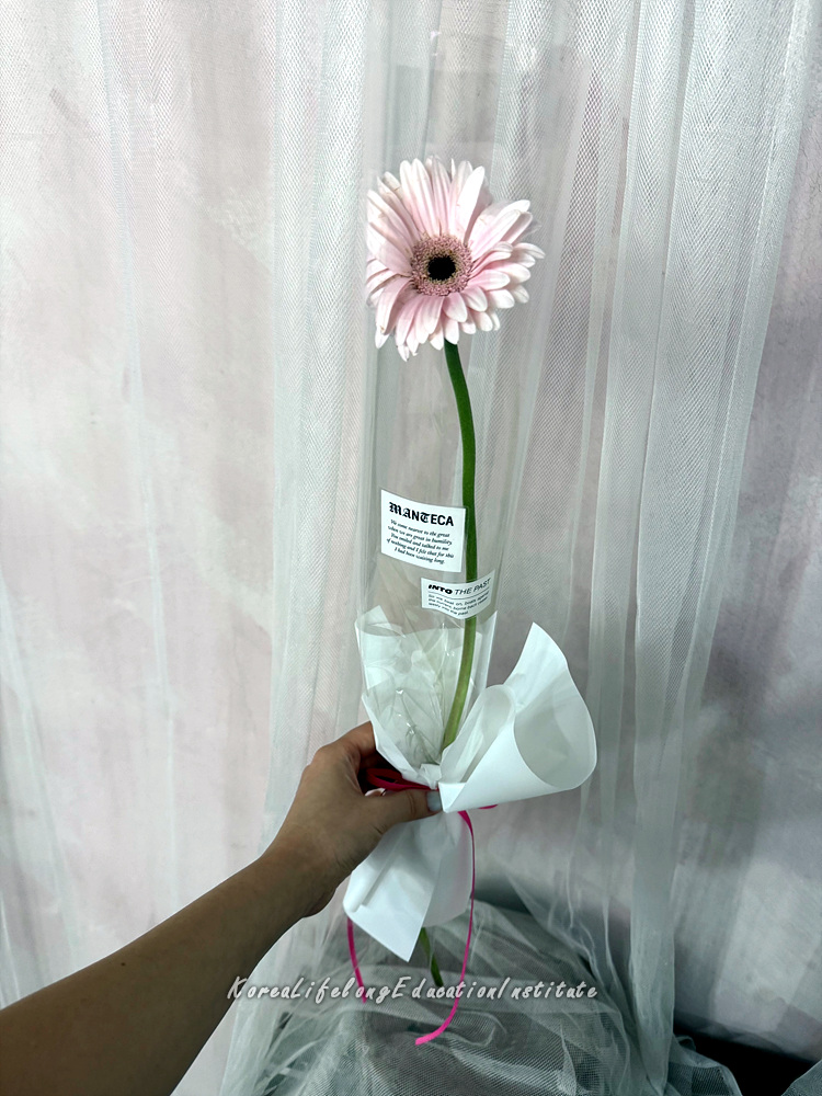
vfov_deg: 71.6
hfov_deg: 56.8
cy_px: 548
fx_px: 760
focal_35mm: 24
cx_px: 411
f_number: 1.78
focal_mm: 6.76
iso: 200
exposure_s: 1/60
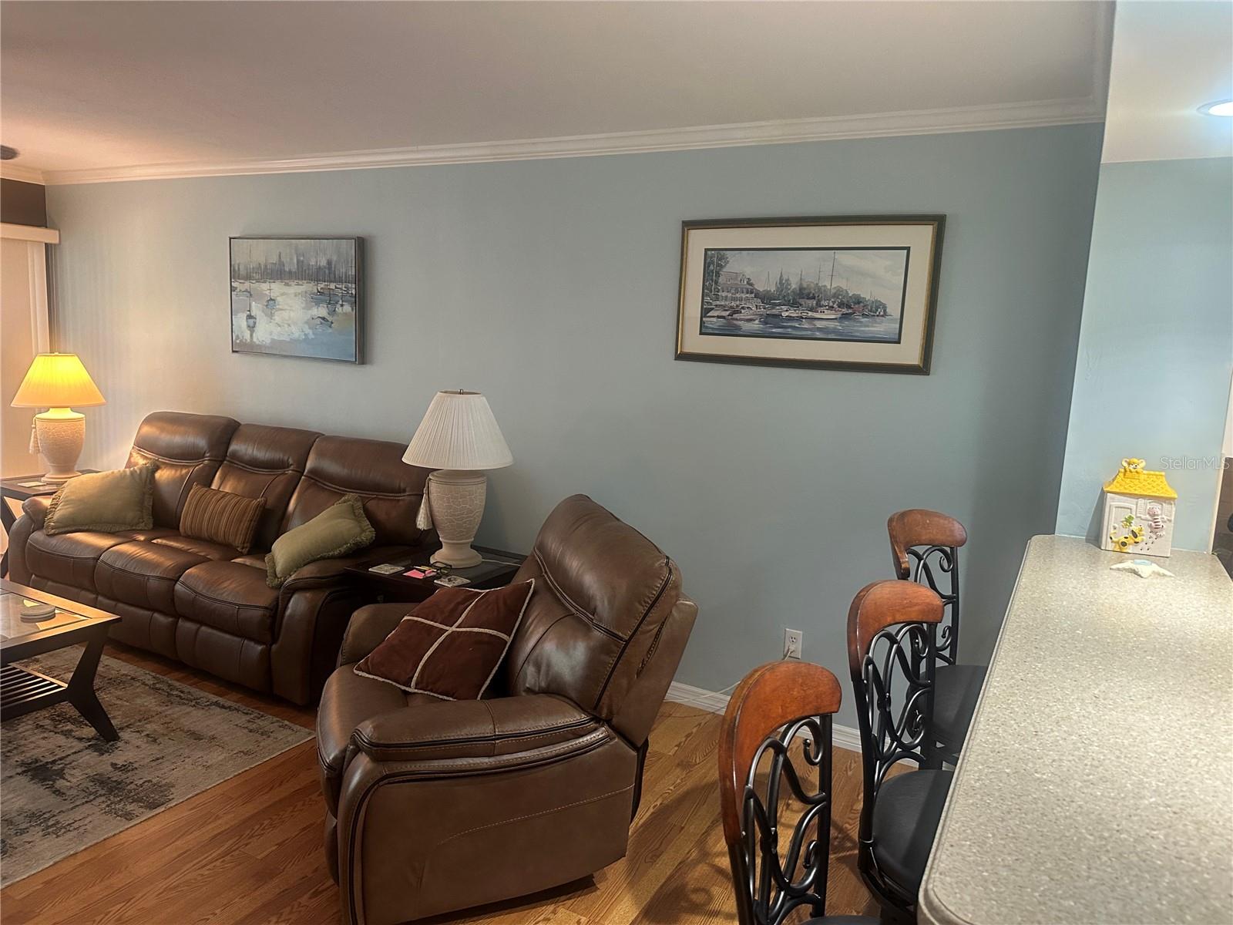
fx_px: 855
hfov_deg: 71.6
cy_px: 462
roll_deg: -3.7
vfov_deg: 56.8
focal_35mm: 24
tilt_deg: -8.7
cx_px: 616
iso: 400
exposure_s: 1/60
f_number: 1.78
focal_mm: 6.86
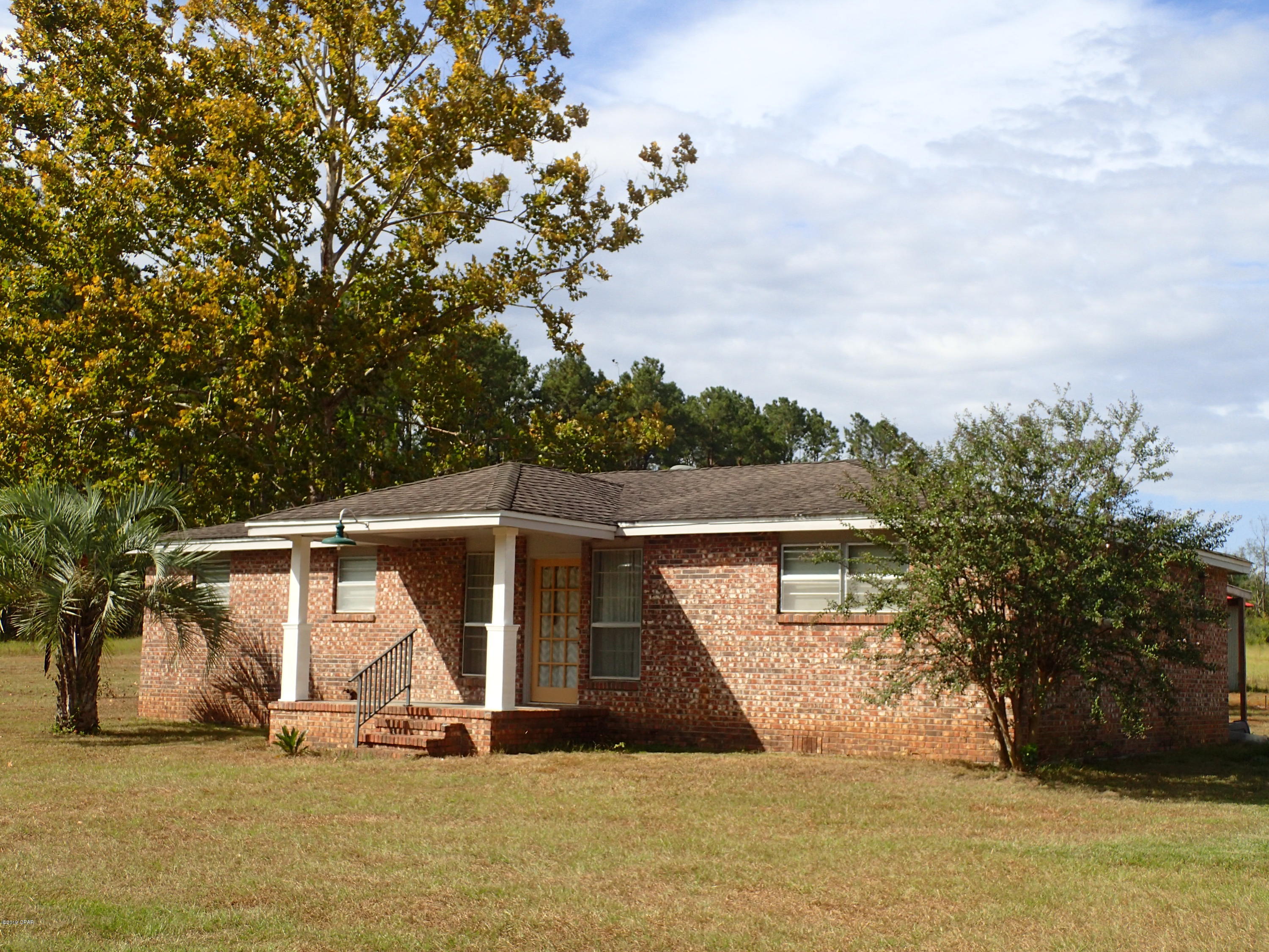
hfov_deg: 43.9
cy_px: 476
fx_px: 1576
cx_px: 634
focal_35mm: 43
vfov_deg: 33.6
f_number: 4
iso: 100
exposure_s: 1/800
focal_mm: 7.86
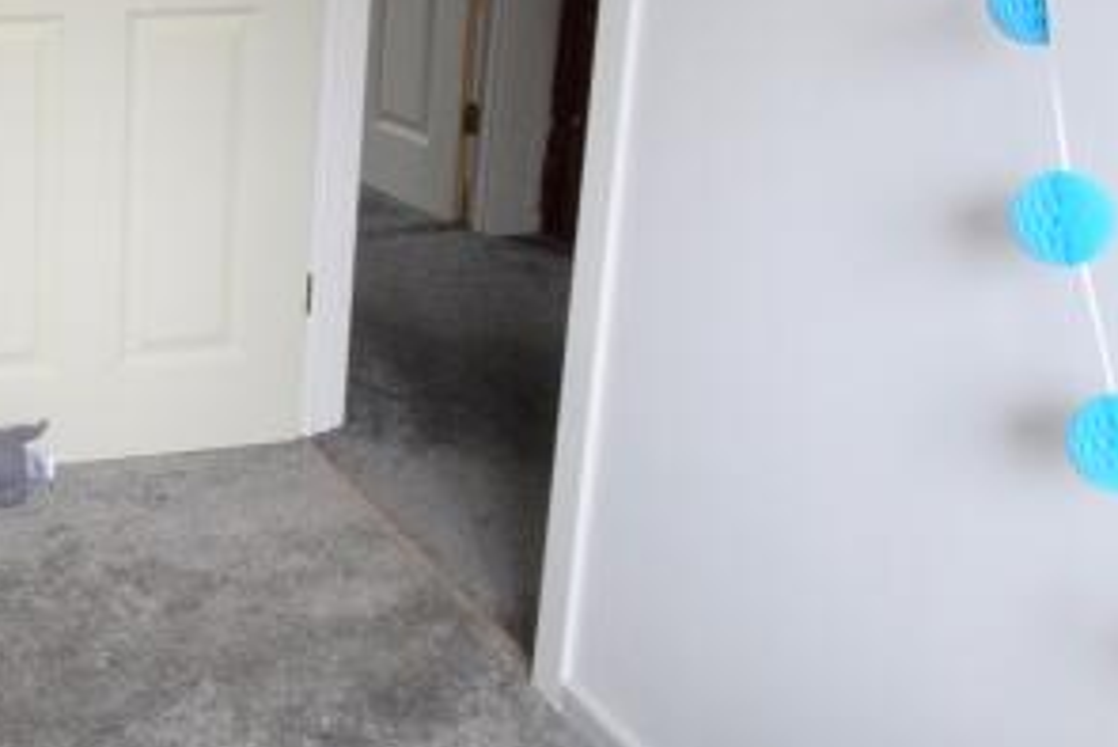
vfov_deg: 25.4
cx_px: 34
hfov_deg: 35.1
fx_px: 1616
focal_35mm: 52
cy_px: 100
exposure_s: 1/60
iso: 1600
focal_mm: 10
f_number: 8
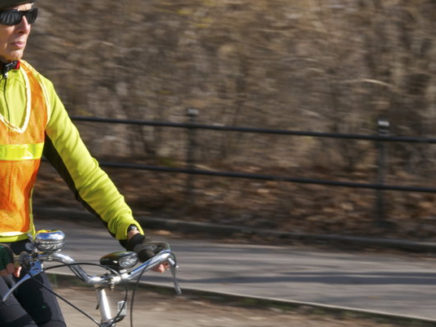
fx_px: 3653
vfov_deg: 5.1
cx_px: 88
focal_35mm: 290
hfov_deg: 6.8
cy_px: 268
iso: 200
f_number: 13
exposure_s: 1/160
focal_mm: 90
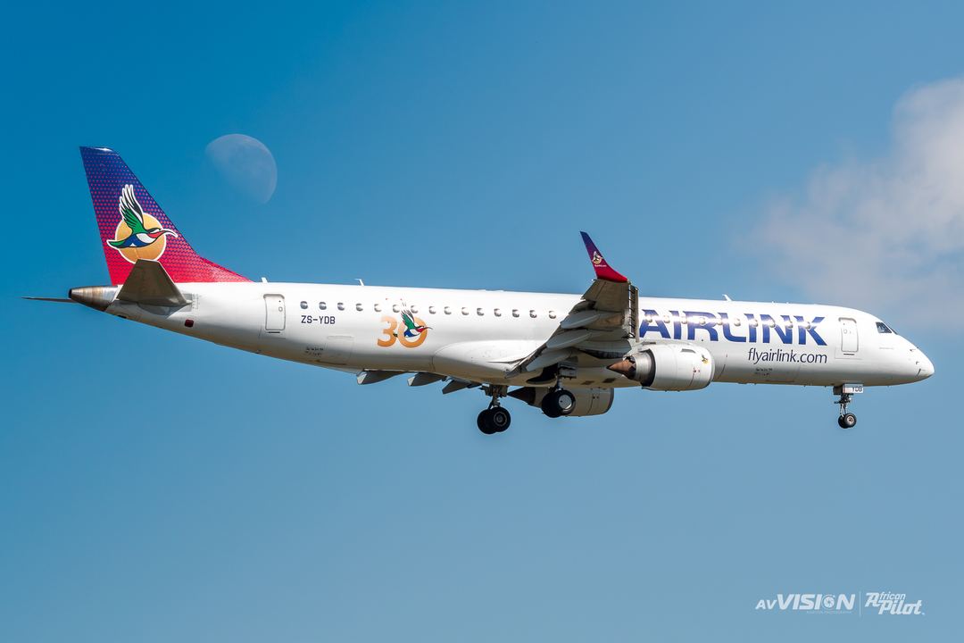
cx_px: 477
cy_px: 375
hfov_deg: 6.5
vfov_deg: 4.3
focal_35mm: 318
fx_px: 8526
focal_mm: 165
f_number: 11
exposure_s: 1/1000
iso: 560
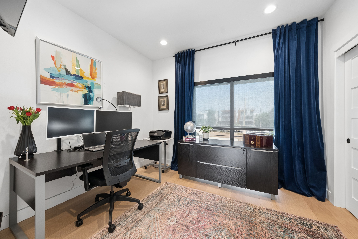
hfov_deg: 108.3
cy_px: 120
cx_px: 179
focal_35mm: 13
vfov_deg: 85.5
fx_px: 129
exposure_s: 1/50
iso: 640
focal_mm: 13
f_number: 8
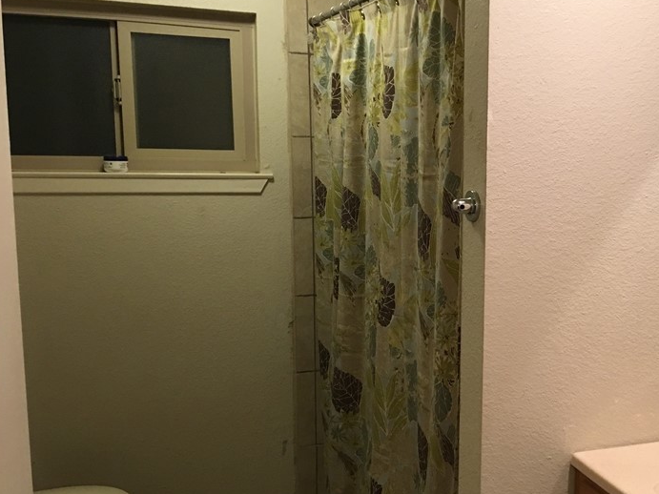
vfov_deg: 33.6
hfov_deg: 42.7
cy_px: 276
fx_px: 818
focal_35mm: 43
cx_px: 479
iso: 80
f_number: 2.2
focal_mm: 4.15
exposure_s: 1/15
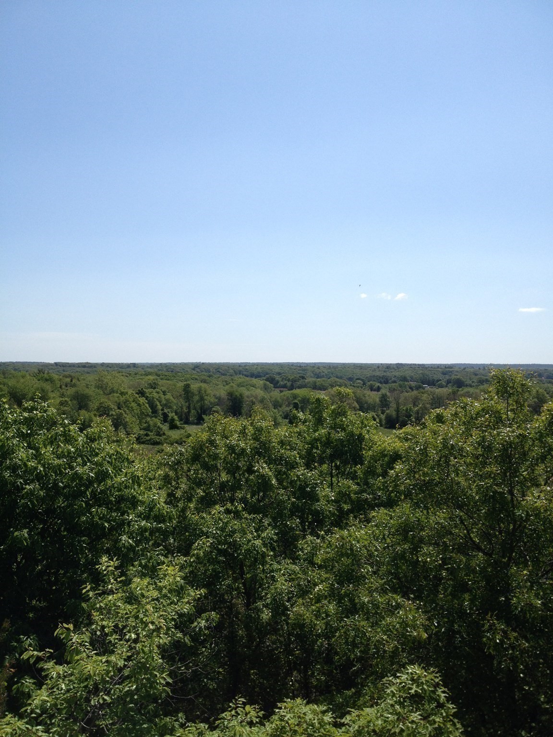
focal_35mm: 35
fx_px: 746
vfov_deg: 52.6
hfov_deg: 40.7
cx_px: 276
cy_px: 368
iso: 50
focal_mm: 4.28
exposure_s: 1/2304
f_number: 2.4
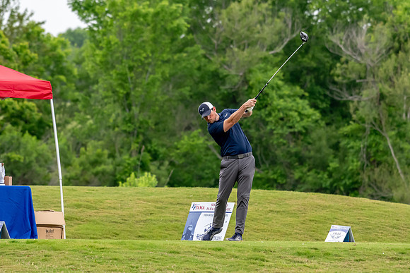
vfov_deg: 3.2
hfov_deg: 4.7
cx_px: 205
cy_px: 136
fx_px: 4955
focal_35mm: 435
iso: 2000
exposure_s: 1/2000
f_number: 5.6
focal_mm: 290
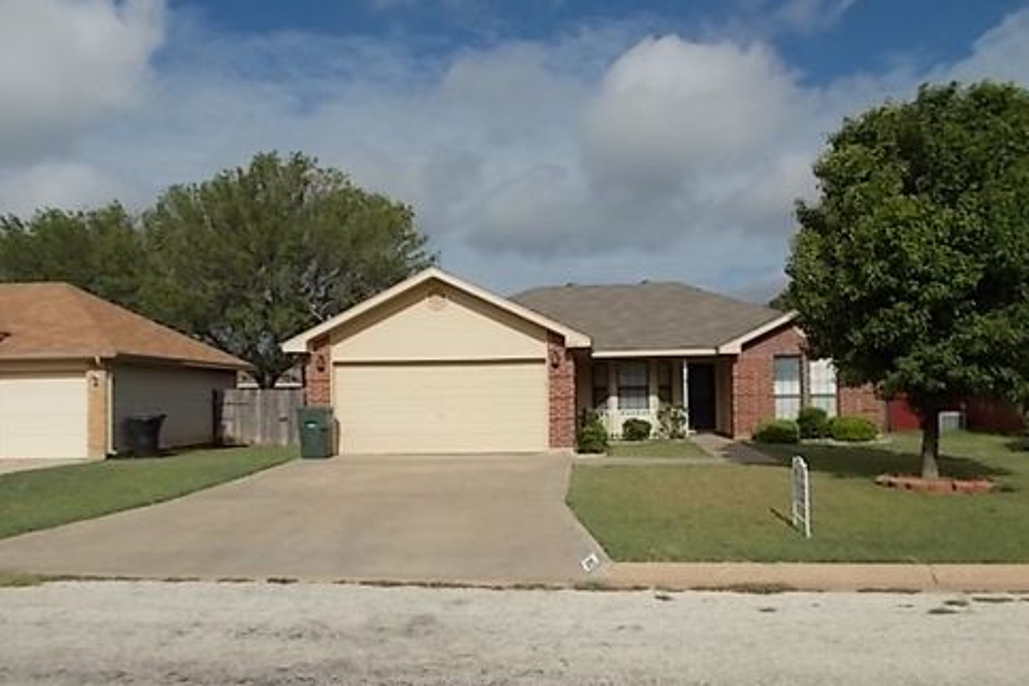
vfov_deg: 46.3
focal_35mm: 28
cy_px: 395
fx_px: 800
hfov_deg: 65.5
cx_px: 530
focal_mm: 4.6
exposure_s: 1/320
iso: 80
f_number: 8
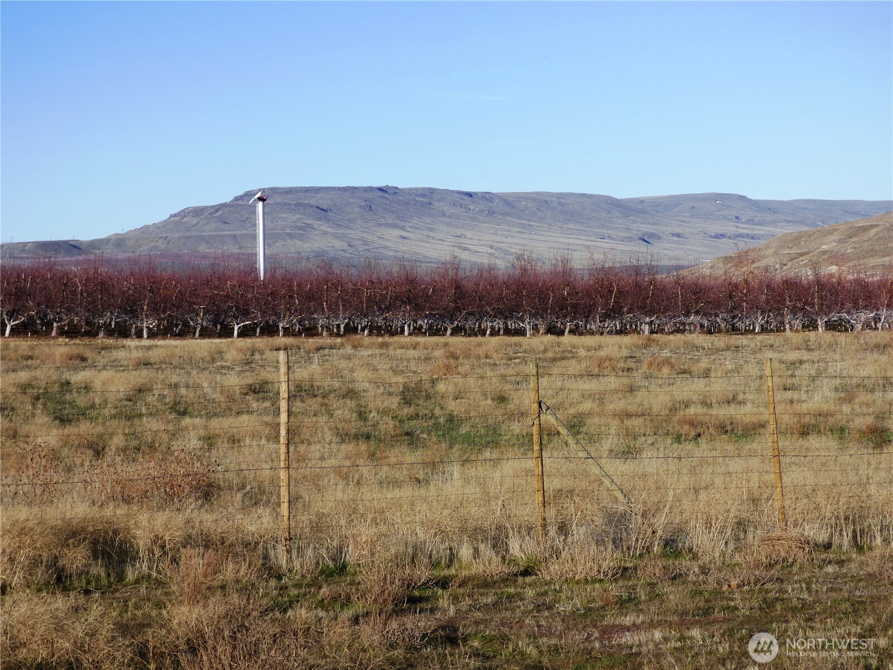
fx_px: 2348
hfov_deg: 21.5
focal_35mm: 91
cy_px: 335
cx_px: 446
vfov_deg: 16.2
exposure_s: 1/800
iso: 100
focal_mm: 15.15
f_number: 4.6
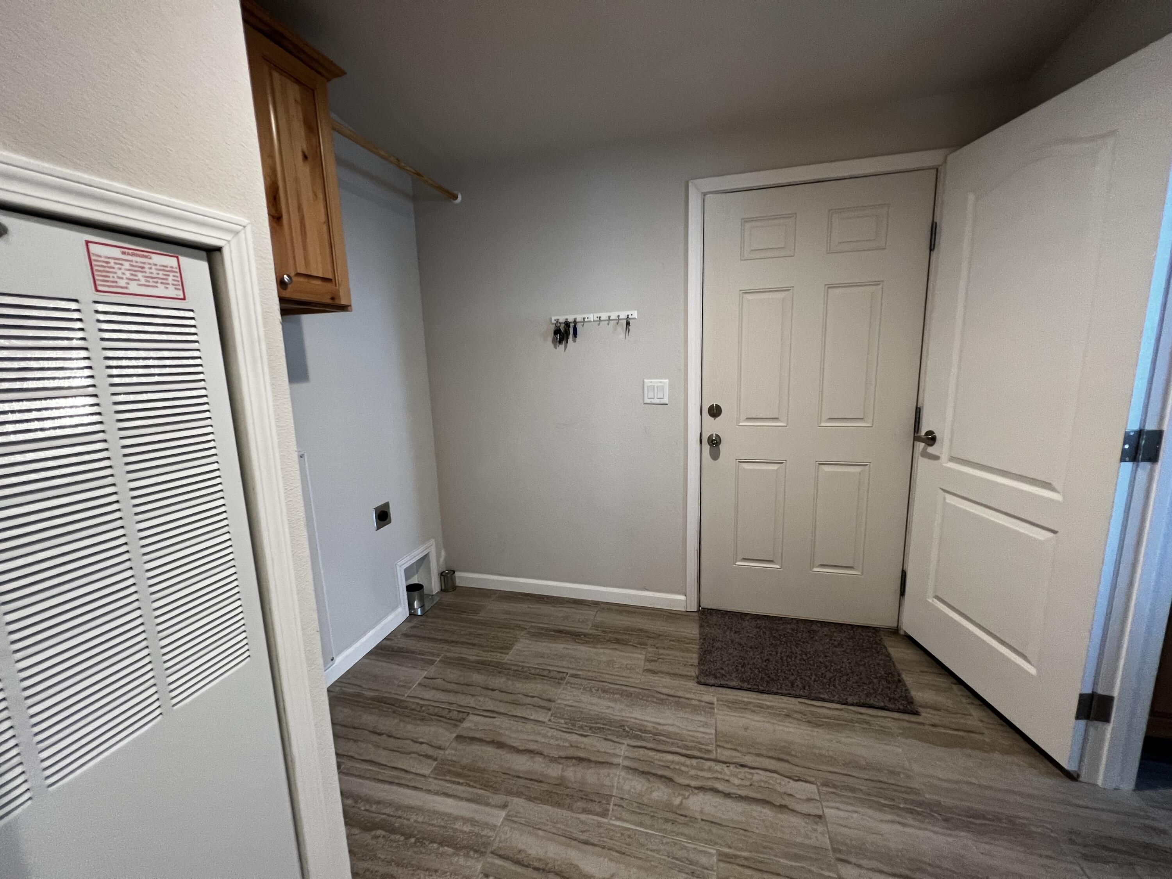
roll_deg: +1.9
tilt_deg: -9.7
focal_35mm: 13
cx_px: 586
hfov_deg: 106.2
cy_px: 440
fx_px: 440
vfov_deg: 89.9
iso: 200
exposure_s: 1/60
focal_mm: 1.57
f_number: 1.8
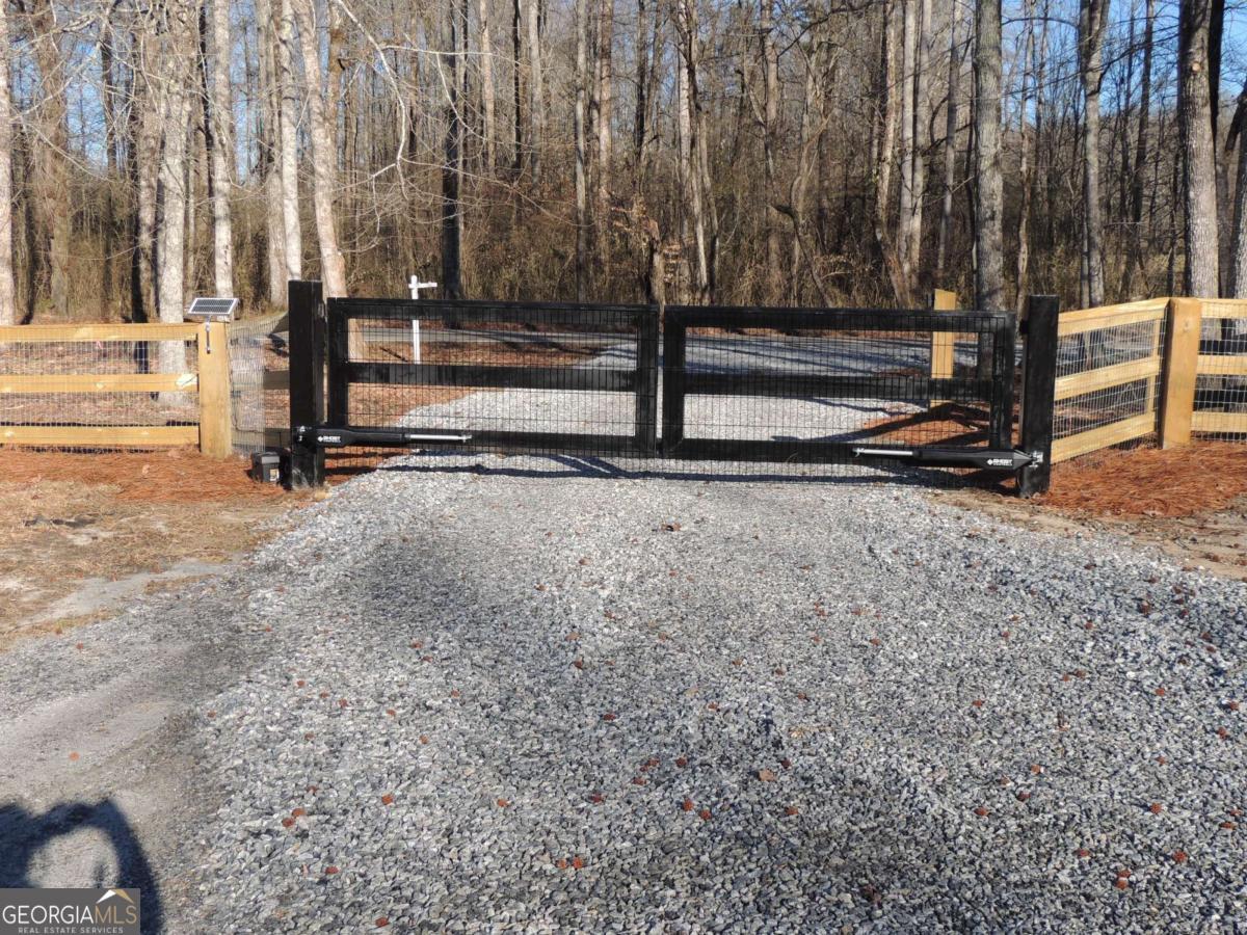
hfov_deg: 46.8
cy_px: 468
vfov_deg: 36.0
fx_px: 1441
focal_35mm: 40
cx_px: 624
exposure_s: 1/640
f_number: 3.3
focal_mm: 7.1
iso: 100
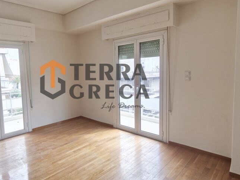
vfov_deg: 56.8
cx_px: 95
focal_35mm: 24
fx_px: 166
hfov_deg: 70.8
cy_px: 86
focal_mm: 1.91
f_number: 2.2
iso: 64
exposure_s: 1/50
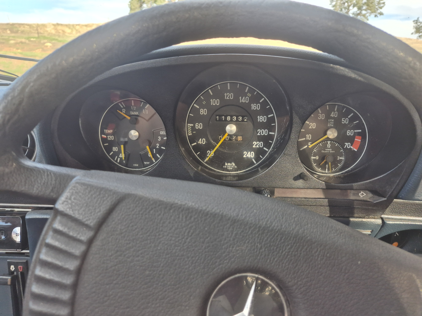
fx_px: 280
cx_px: 211
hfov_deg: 73.9
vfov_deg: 58.9
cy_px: 158
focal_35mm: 23
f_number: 1.8
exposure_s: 1/180
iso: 50
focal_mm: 5.4
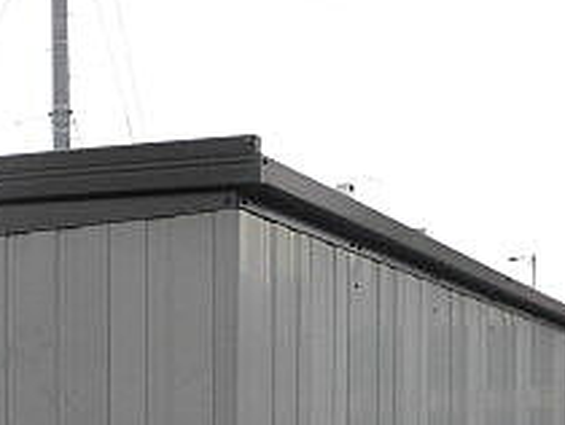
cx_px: 67
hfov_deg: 25.9
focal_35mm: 73
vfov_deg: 19.0
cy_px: 519
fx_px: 1193
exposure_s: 1/640
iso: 100
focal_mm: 4.3
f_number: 3.1
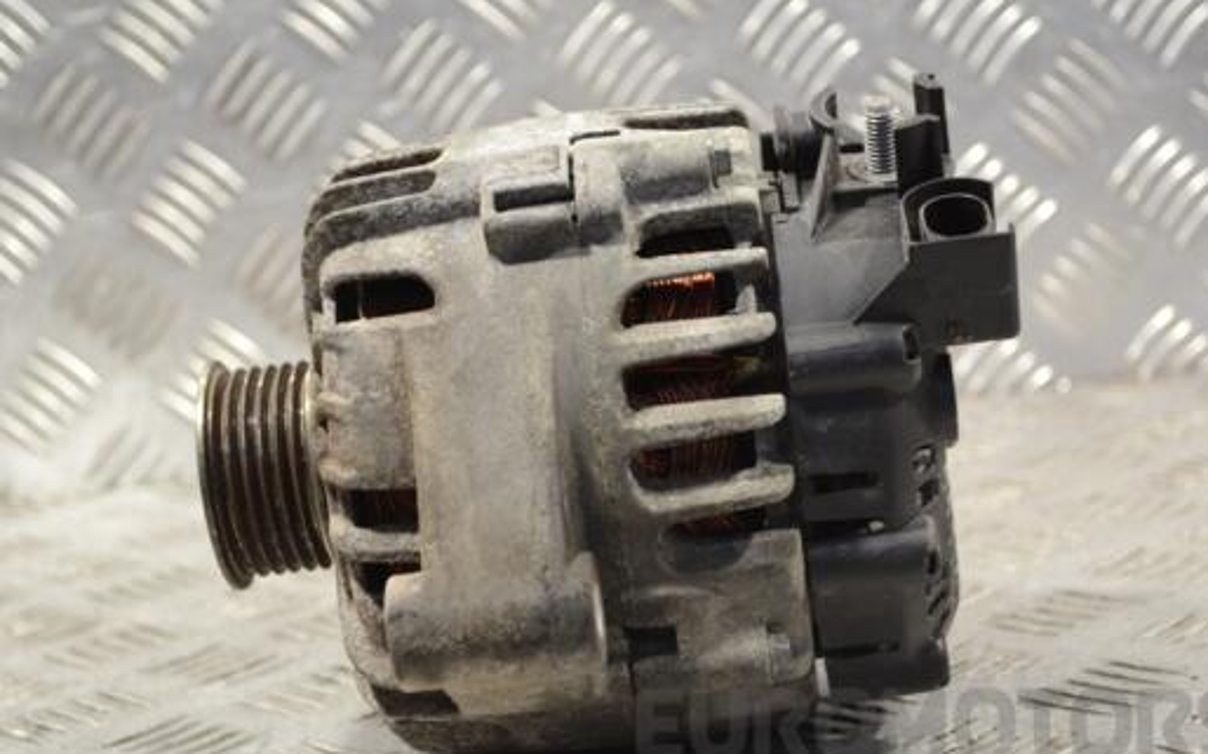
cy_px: 411
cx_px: 592
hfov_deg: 27.5
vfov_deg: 17.4
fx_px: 2469
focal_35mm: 75
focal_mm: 42
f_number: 5.3
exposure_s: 1/30
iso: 320
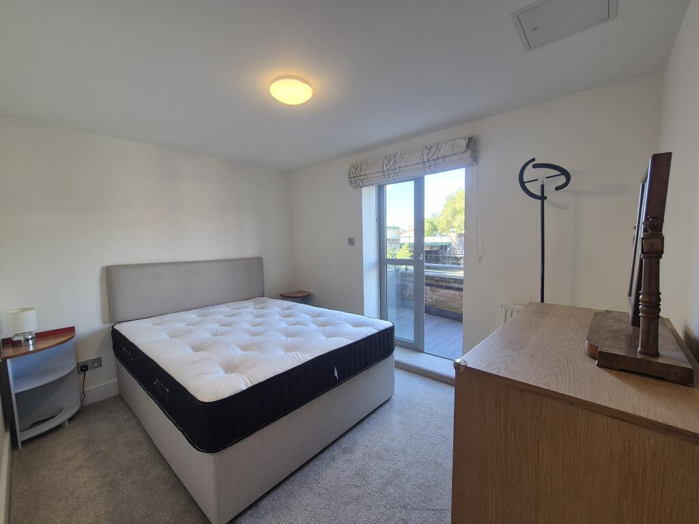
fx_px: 263
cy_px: 262
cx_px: 350
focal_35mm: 13
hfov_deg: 106.2
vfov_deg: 89.9
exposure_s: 1/50
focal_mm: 2.2
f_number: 2.2
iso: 50
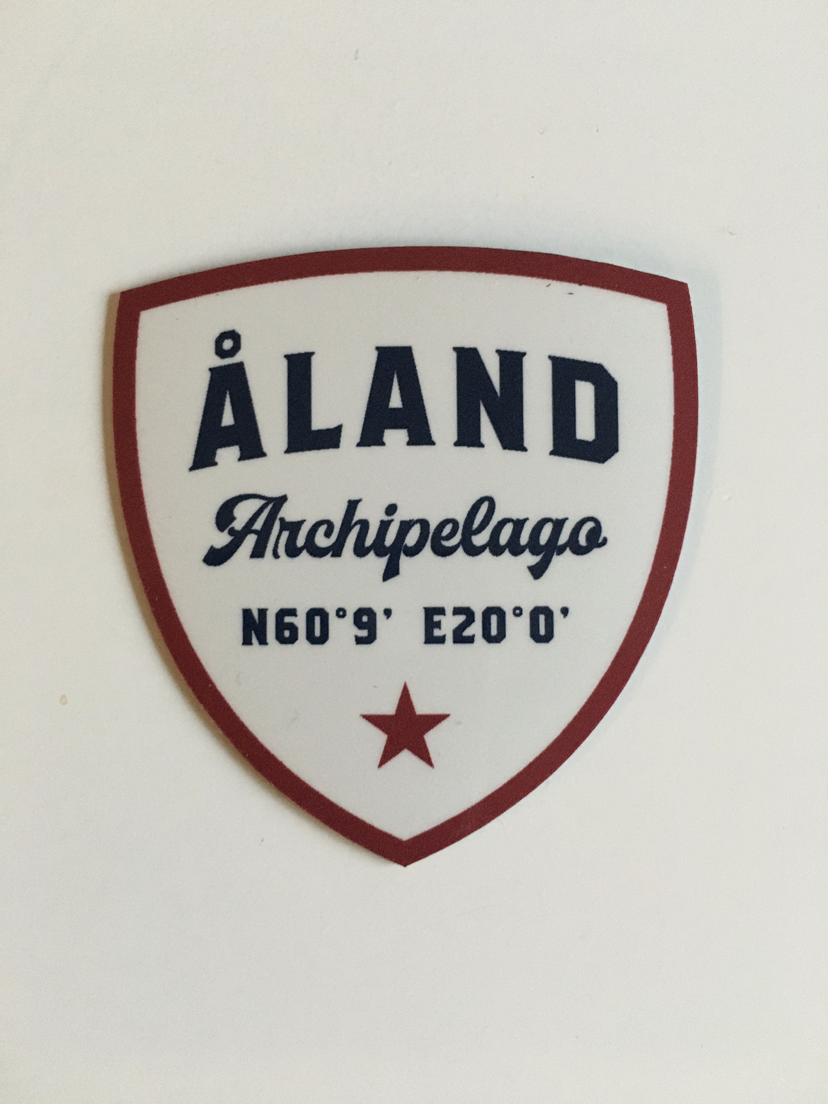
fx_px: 925
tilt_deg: -87.1
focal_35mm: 29
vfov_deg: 61.7
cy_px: 552
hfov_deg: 48.2
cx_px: 414
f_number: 2.2
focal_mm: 4.15
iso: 250
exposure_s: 1/17
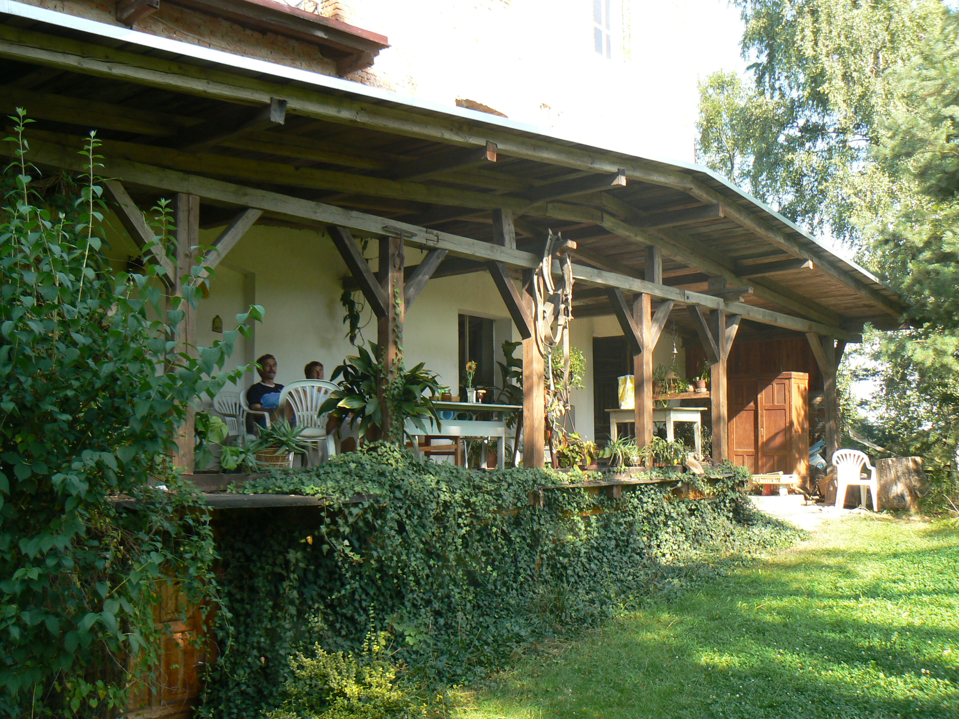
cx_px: 480
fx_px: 997
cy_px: 360
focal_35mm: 36
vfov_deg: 39.7
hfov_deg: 51.4
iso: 80
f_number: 4.5
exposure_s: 1/125
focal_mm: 6
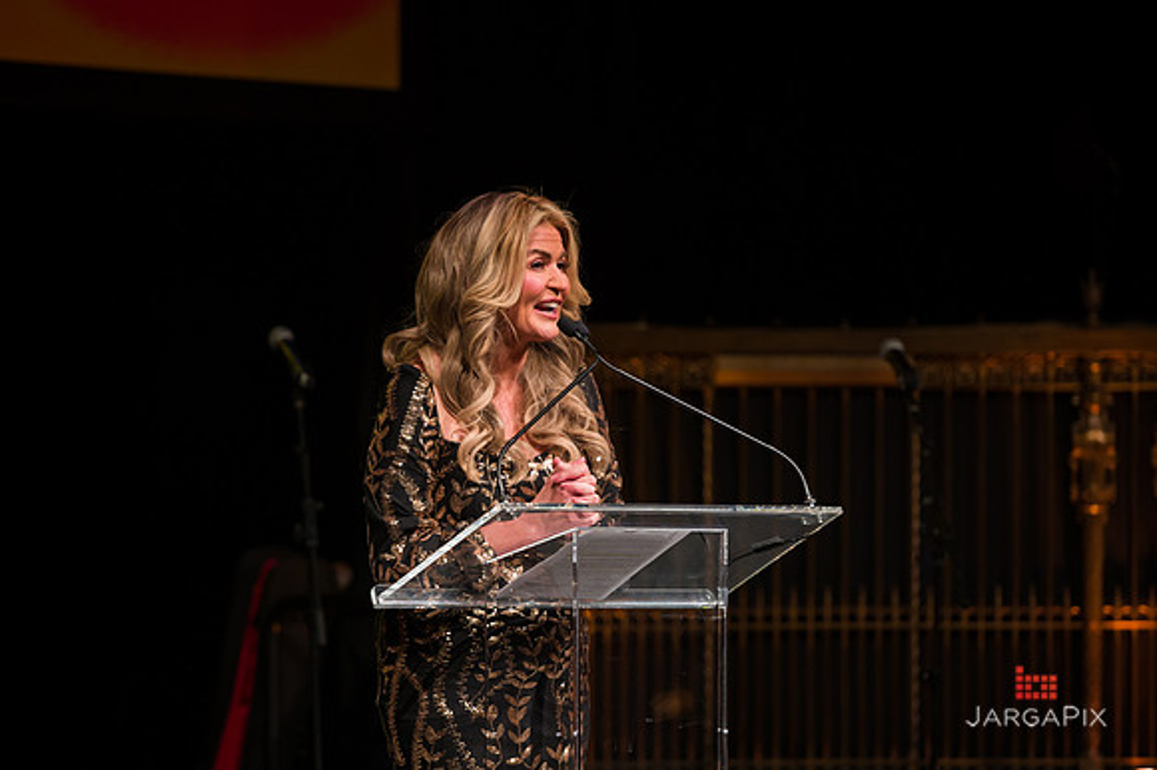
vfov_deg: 7.6
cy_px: 385
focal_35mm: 180
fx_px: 5781
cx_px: 578
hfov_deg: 11.4
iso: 2000
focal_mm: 180
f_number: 4
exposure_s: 1/200
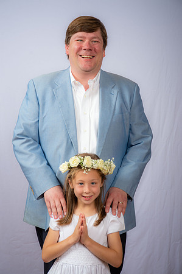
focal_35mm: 66
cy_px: 137
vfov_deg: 30.5
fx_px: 502
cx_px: 91
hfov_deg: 20.6
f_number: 6.3
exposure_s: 1/160
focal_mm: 66
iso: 250
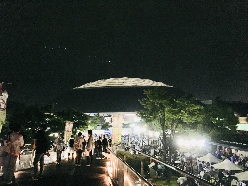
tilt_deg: +7.1
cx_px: 124
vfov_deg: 48.2
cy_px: 93
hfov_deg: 61.7
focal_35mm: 29
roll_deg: -1.7
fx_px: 208
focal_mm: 4.15
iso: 320
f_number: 2.2
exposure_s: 1/15
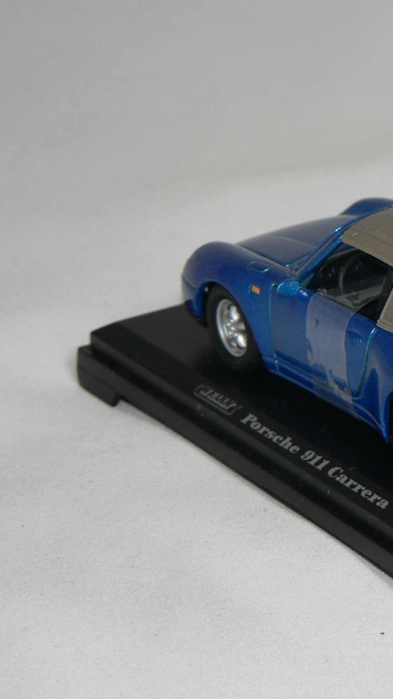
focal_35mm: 144
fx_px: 2668
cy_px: 342
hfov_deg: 8.3
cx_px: 457
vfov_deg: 14.9
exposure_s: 1/60
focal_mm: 15.8
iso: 80
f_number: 3.2
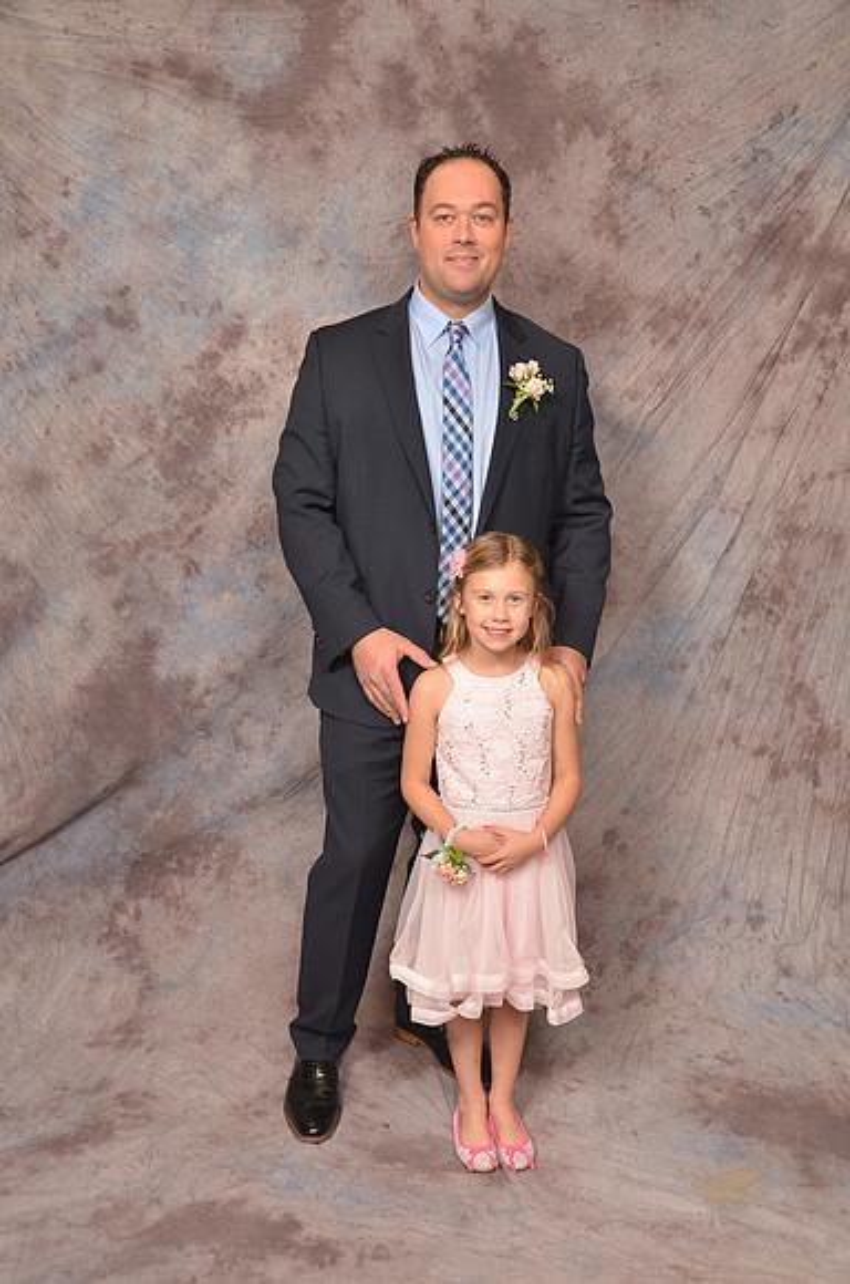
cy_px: 642
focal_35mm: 36
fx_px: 1281
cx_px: 425
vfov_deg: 53.2
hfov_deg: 36.7
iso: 200
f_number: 5.6
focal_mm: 24
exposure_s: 1/60
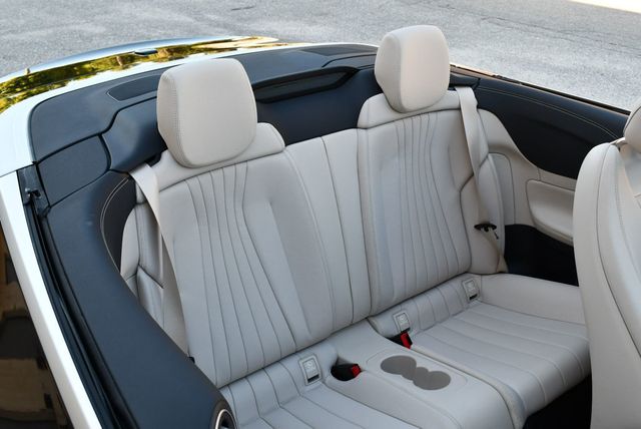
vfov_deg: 36.9
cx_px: 320
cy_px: 214
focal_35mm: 36
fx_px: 642
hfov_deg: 53.1
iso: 400
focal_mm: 18
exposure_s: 1/250
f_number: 5
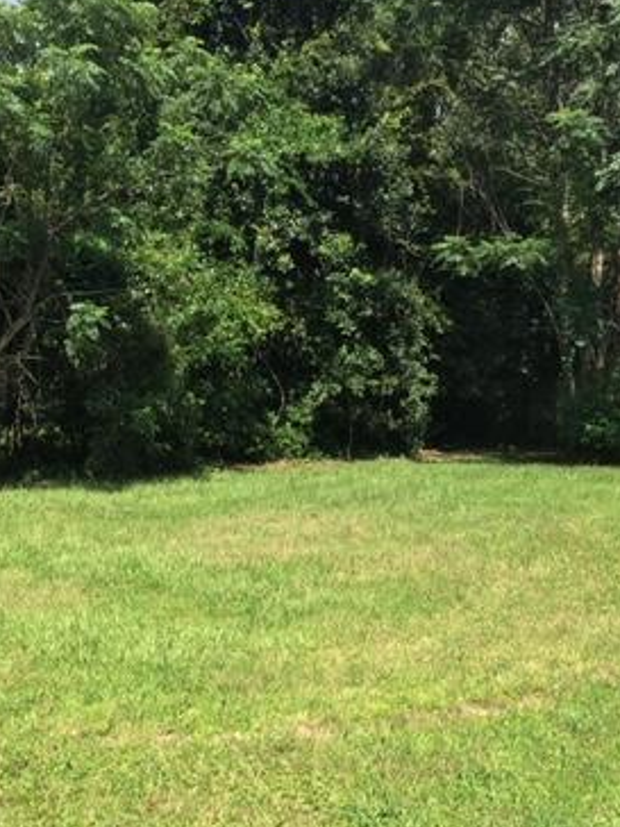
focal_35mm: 51
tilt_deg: -0.4
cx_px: 338
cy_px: 407
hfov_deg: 28.5
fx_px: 1218
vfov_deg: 37.5
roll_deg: -0.7
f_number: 2.2
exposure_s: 1/801
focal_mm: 4.15
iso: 25
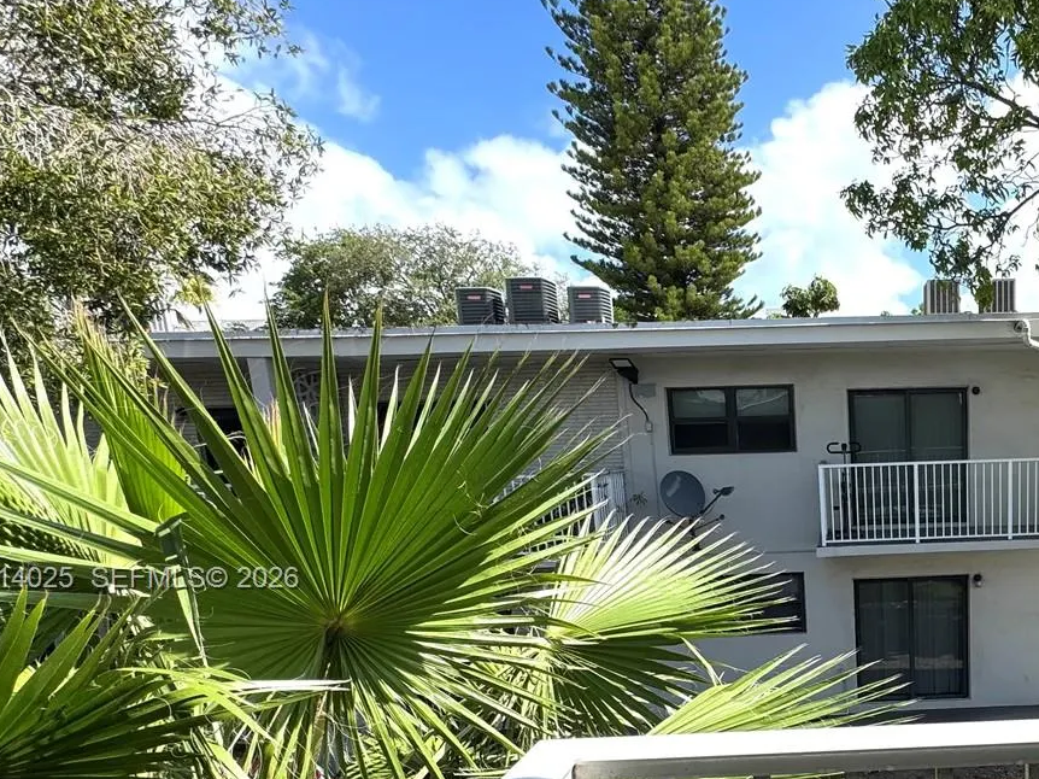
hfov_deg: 59.6
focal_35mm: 26
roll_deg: +1.7
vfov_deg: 50.9
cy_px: 580
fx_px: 780
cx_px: 888
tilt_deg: -10.7
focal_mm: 2.22
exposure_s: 1/849
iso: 50
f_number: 2.2
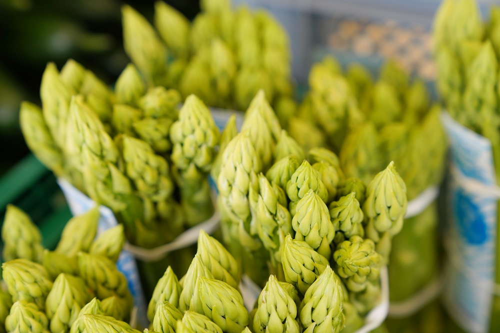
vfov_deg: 20.0
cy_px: 166
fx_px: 944
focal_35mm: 68
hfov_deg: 29.7
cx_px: 250
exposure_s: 1/250
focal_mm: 68
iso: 400
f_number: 4.5
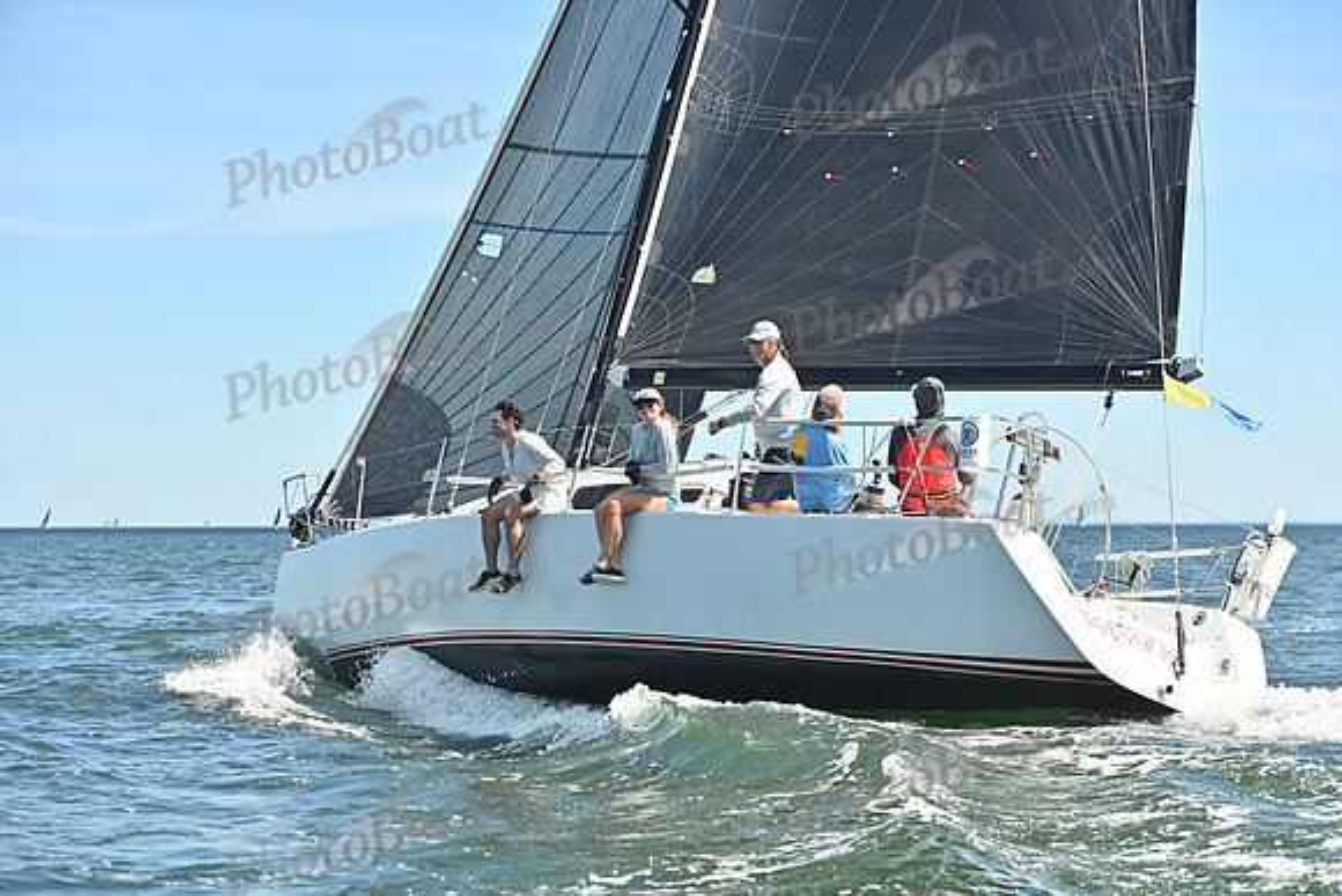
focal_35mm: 78
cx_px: 671
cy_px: 448
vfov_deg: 17.5
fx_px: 2908
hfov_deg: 26.0
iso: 250
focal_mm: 78
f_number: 6.3
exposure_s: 1/1250
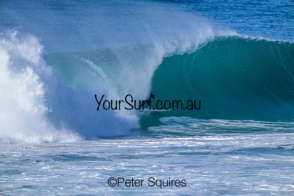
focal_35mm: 560
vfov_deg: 2.5
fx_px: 4574
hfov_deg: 3.7
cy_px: 98
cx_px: 147
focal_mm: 560
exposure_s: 1/2000
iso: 560
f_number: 8
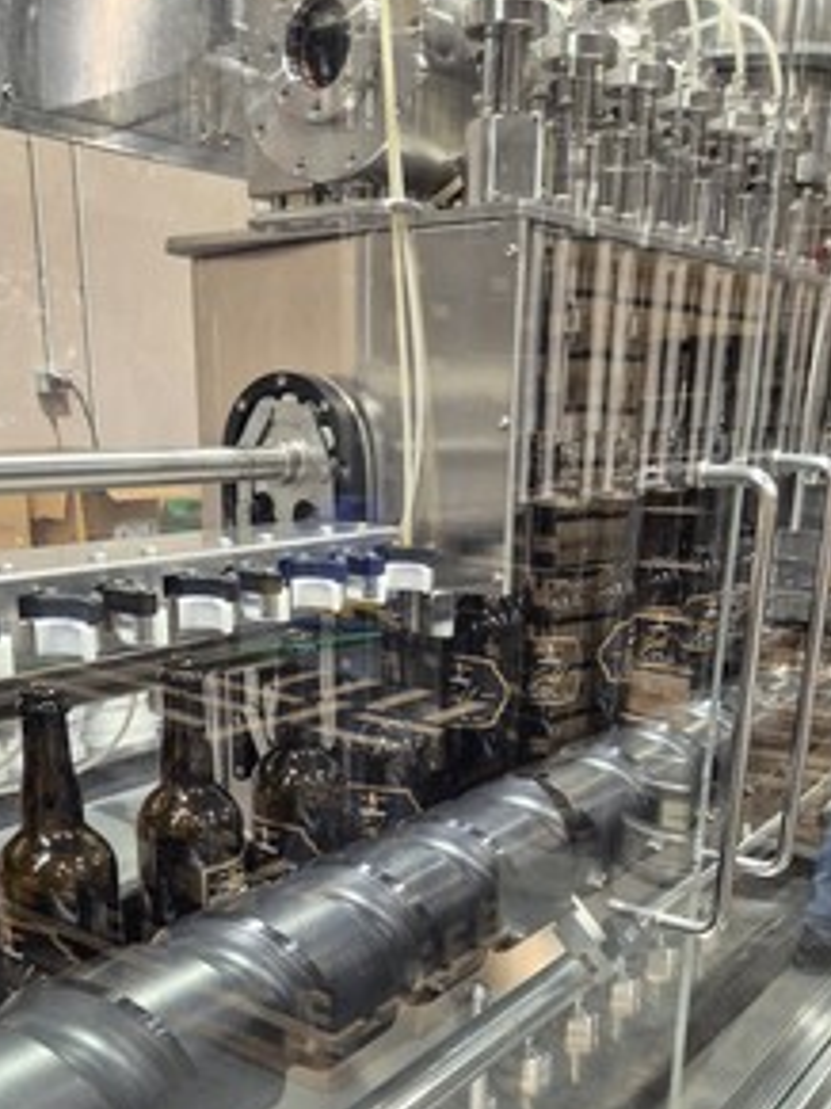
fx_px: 1217
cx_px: 366
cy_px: 854
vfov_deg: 46.9
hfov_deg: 37.6
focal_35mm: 38
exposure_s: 1/100
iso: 400
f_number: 1.8
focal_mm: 5.4
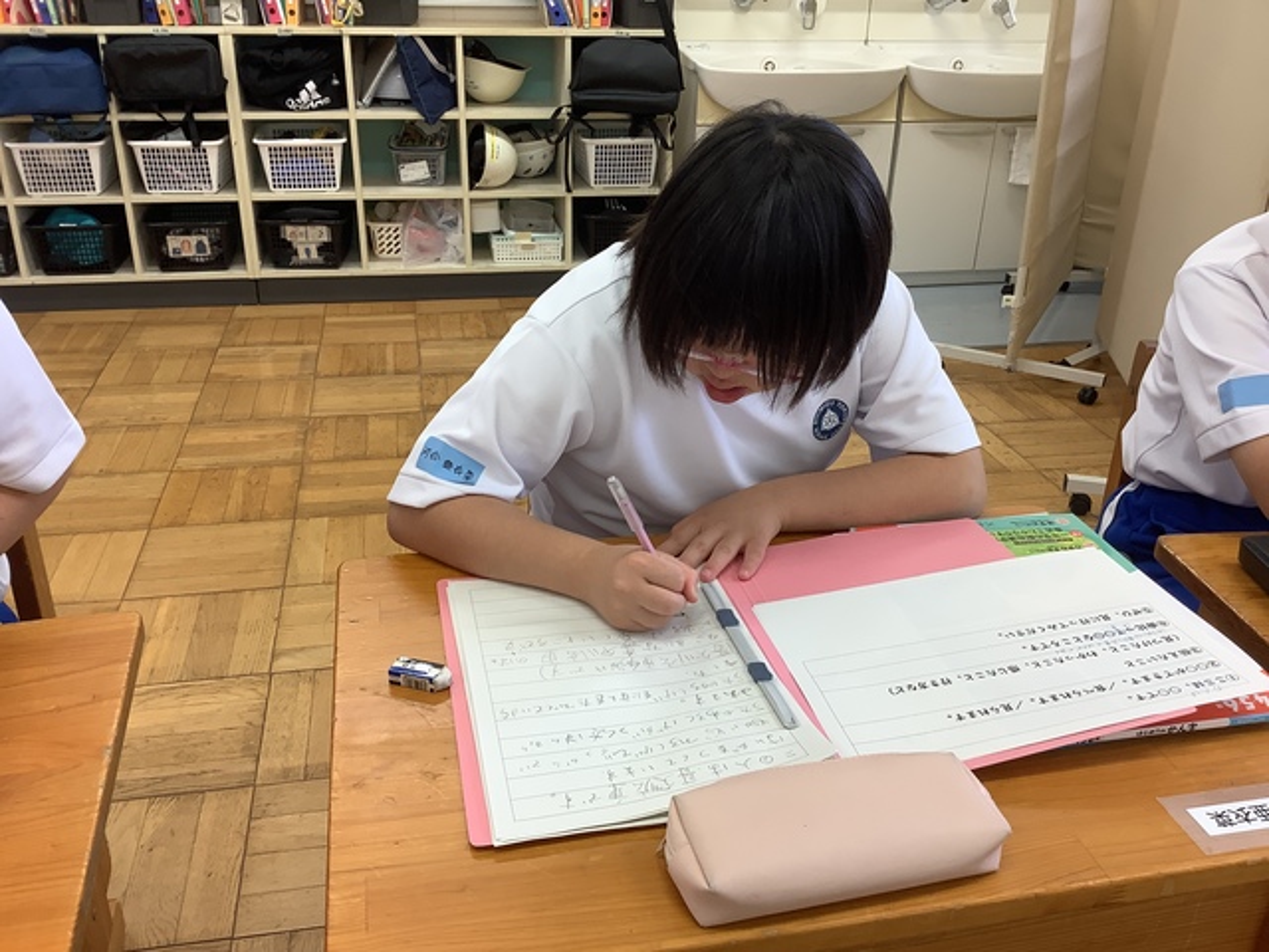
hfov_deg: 58.4
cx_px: 634
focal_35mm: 31
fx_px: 1136
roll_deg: -1.3
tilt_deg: -25.8
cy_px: 476
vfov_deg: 45.4
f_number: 2.4
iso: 50
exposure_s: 1/60
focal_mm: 3.3
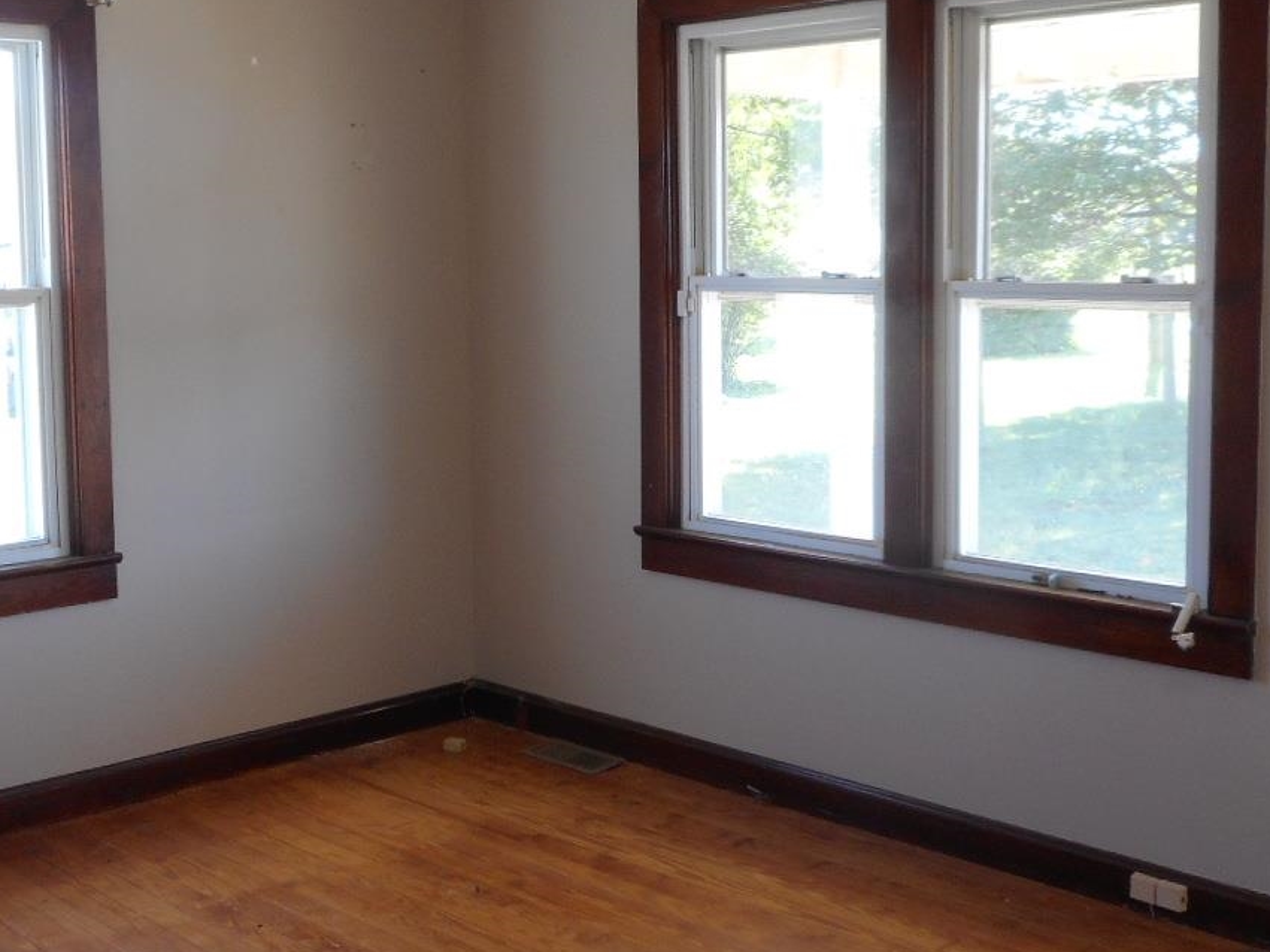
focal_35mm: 47
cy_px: 375
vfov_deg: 30.8
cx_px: 489
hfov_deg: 40.2
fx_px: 1724
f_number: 3.7
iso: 100
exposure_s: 1/30
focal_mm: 4.5
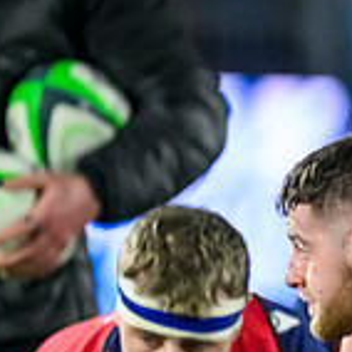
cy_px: 152
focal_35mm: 2338
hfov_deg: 0.7
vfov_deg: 0.7
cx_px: 830
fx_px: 26898
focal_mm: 560
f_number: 4
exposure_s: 1/500
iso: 8000
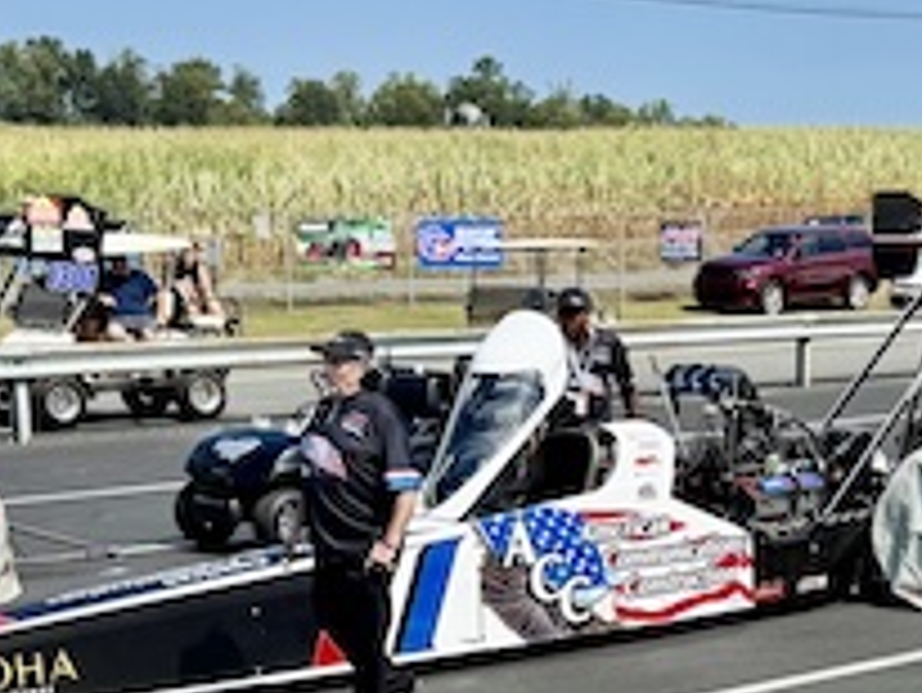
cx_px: 805
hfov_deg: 22.3
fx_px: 2292
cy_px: 909
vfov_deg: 16.2
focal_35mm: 86
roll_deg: -0.3
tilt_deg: -12.0
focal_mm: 6.76
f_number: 1.78
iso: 80
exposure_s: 1/3759
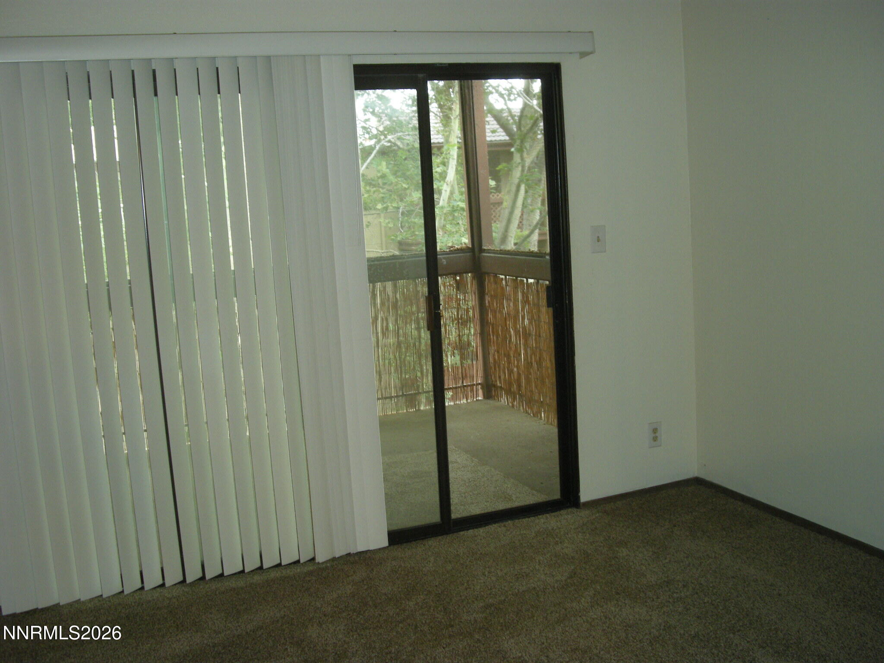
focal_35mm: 37
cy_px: 332
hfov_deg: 50.1
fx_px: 945
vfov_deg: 38.7
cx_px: 442
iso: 195
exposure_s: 1/30
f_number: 2.8
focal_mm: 7.9
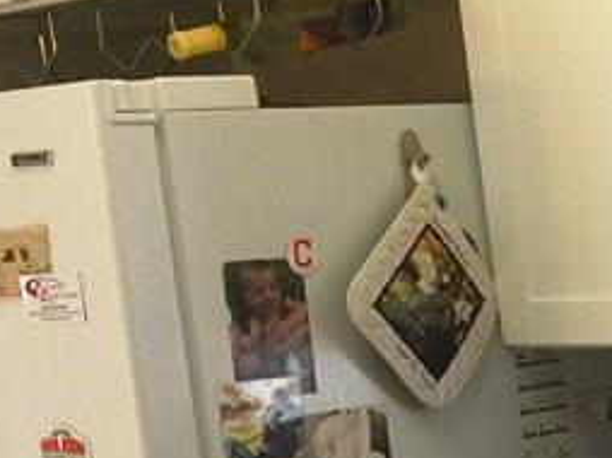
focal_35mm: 117
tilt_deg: -9.8
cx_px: 983
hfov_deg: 15.3
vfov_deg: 12.5
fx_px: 2067
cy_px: 475
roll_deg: +5.7
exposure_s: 1/40
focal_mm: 4.15
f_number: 2.2
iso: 40
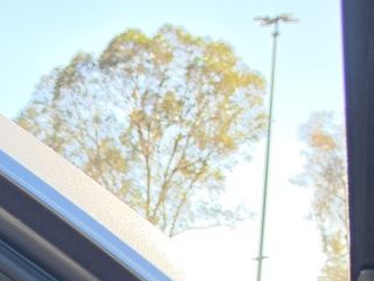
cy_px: 685
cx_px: -248
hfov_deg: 15.2
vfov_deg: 10.8
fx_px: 1254
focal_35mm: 116
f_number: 1.4
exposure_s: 1/196
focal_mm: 6.5
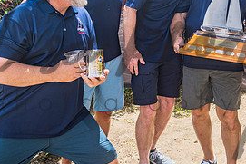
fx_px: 417
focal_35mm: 61
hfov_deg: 32.1
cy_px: 10
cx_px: 194
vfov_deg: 21.7
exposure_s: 1/200
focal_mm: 24
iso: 125
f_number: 4
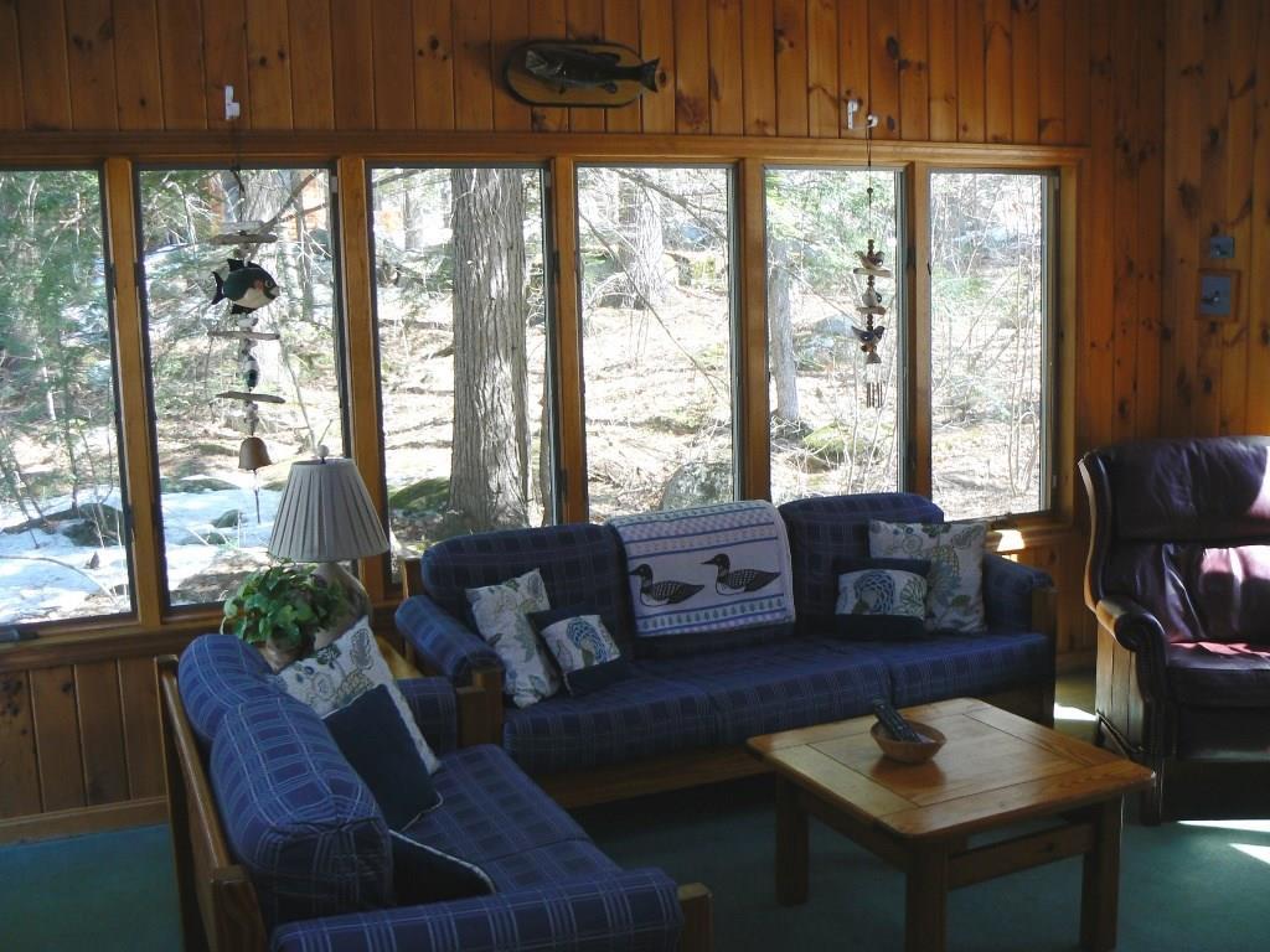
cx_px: 635
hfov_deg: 51.4
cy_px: 476
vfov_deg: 39.7
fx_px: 1321
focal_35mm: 36
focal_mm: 6
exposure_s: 1/50
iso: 80
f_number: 2.8
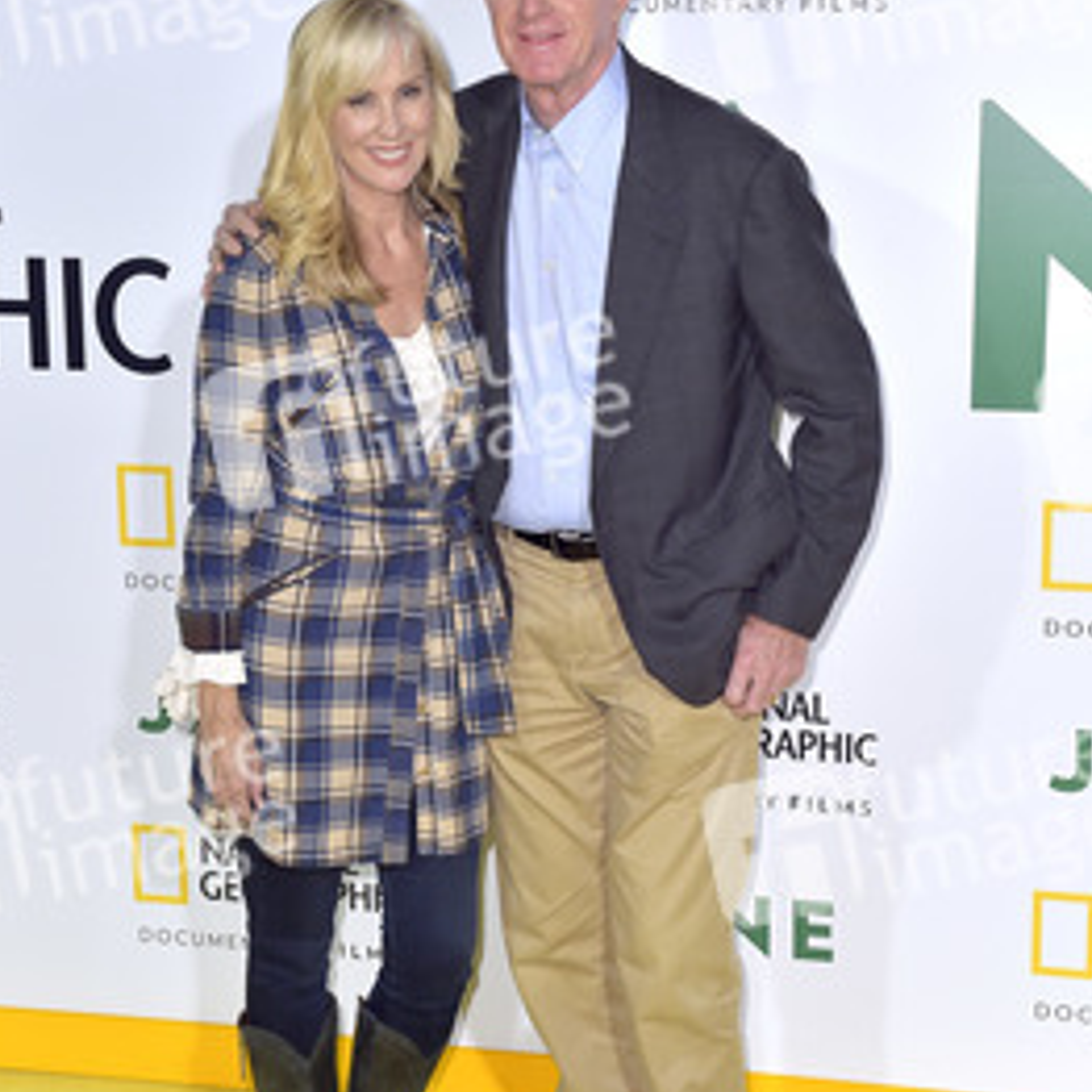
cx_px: 540
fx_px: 2320
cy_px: 621
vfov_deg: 26.5
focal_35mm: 65
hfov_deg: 26.5
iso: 500
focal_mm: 50
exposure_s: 1/320
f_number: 6.3
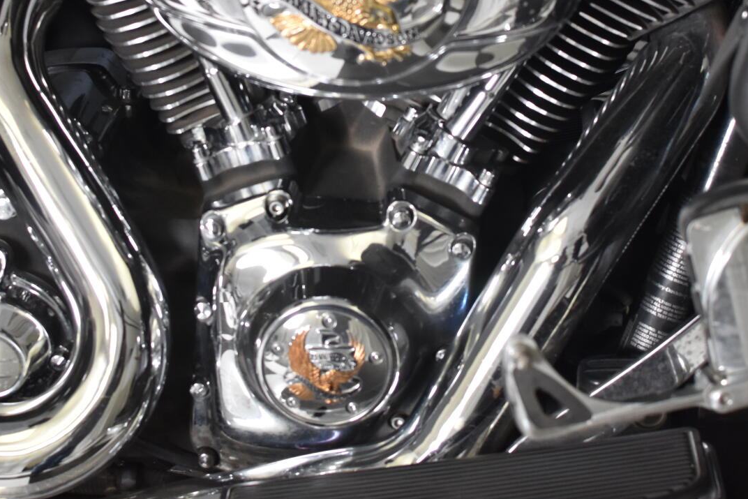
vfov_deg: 13.9
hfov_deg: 20.8
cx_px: 348
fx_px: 2035
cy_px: 69
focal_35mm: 98
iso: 800
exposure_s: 1/160
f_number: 4.5
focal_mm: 35
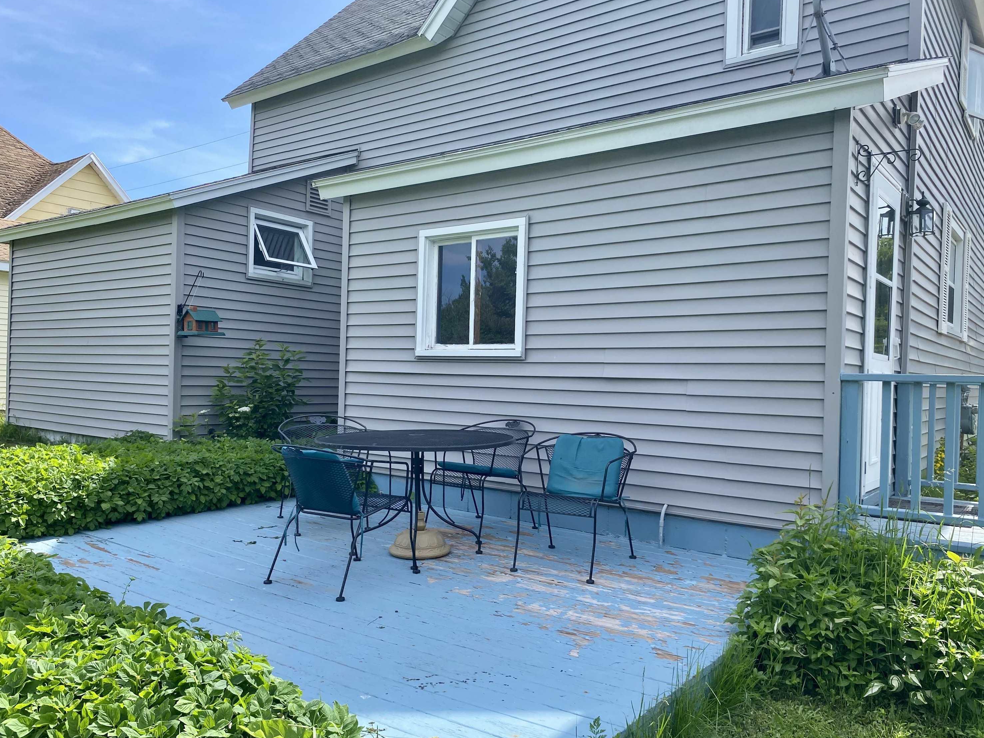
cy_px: 378
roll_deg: -1.6
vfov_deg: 51.4
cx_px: 501
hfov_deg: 65.3
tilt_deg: +0.8
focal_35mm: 27
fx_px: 768
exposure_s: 1/1300
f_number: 1.8
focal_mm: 4.25
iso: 32
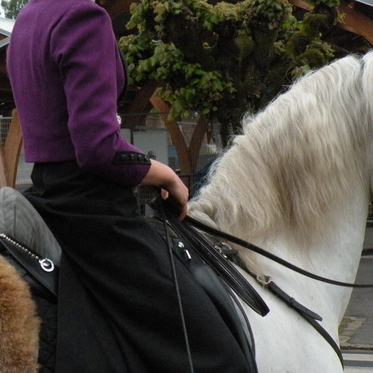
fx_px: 1207
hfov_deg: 17.6
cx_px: 181
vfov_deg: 17.5
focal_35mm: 99
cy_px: 146
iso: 400
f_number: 3.5
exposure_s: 1/63.5
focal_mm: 9.8
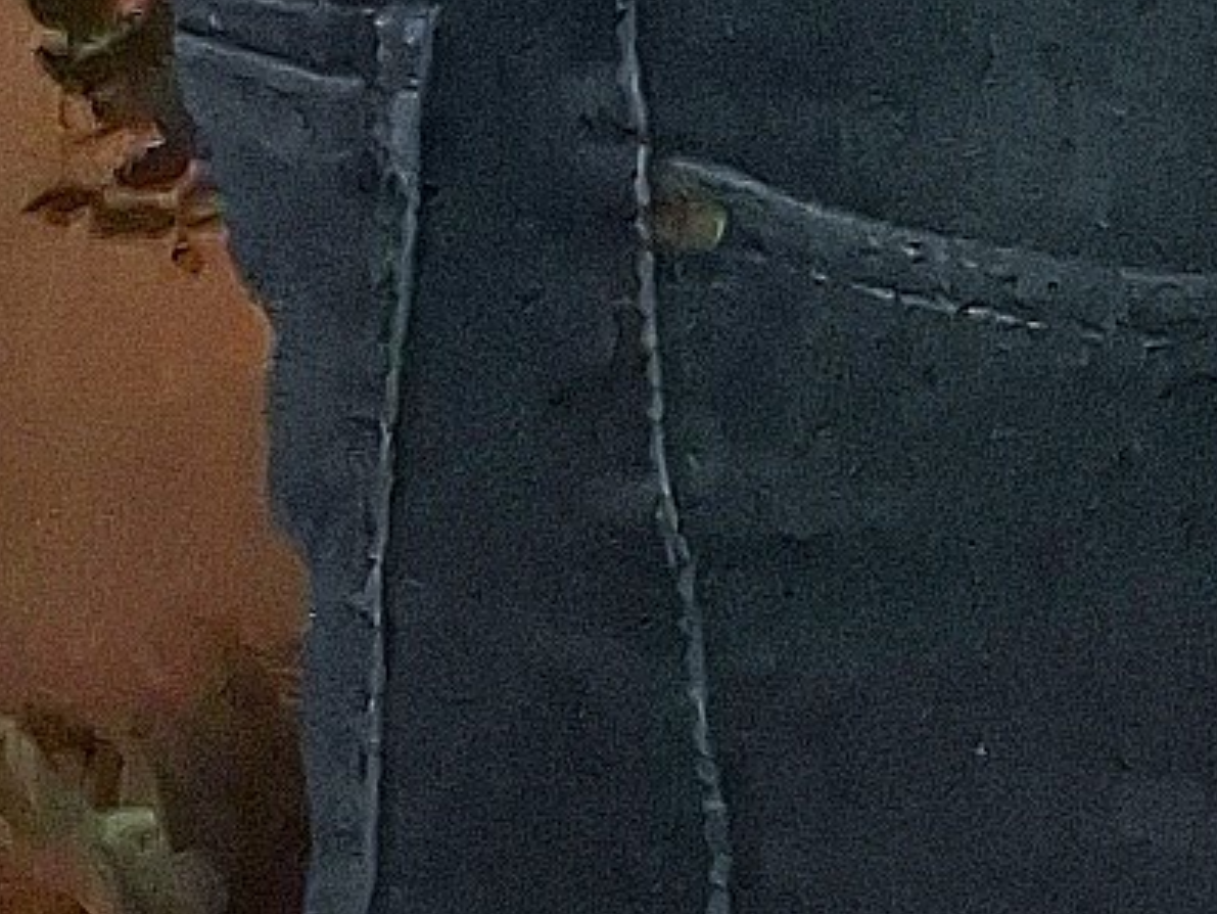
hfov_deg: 7.7
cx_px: 1781
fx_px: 8862
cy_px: -2417
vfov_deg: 5.3
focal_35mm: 252
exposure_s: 1/13
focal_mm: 3.3
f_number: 2.2
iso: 2500
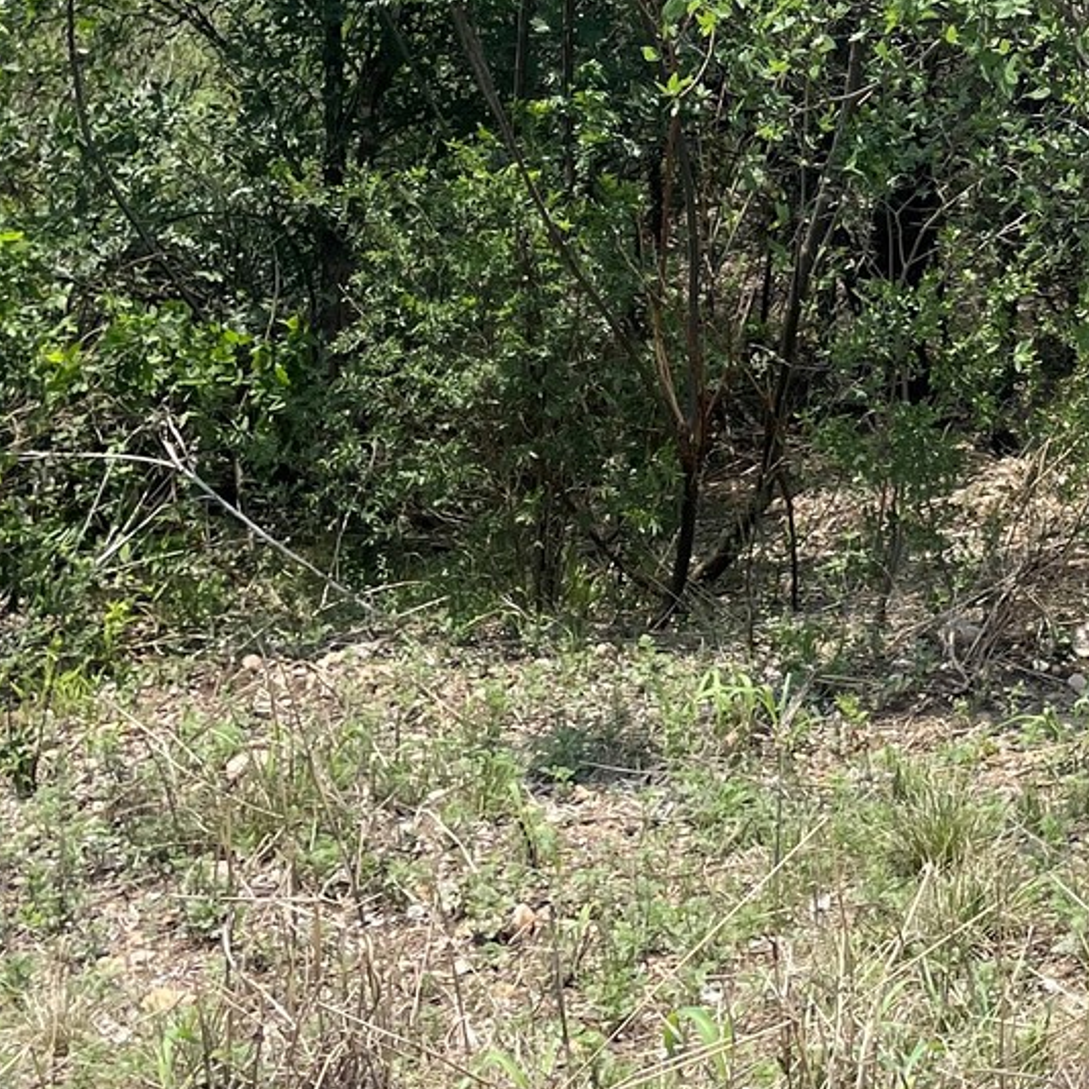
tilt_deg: -0.1
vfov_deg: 26.8
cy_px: 116
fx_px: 2207
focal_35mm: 62
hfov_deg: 27.2
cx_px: 850
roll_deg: -1.9
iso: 32
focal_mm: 4.2
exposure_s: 1/2817
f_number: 1.6
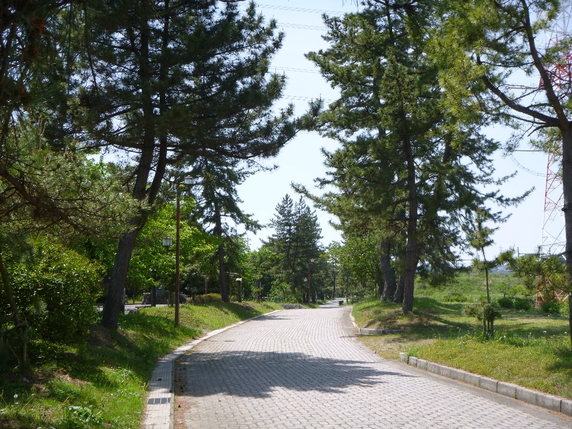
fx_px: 628
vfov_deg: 37.7
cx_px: 286
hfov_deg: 49.0
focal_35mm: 38
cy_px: 214
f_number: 4.5
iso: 100
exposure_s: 1/250
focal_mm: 6.8
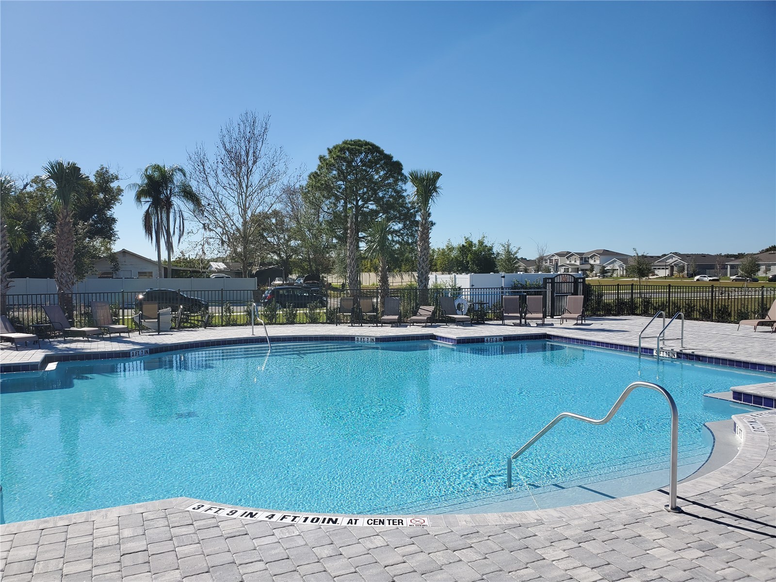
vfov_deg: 53.1
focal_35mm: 26
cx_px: 388
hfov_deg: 67.3
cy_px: 291
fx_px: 583
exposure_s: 1/2105
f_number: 2.4
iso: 50
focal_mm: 4.3
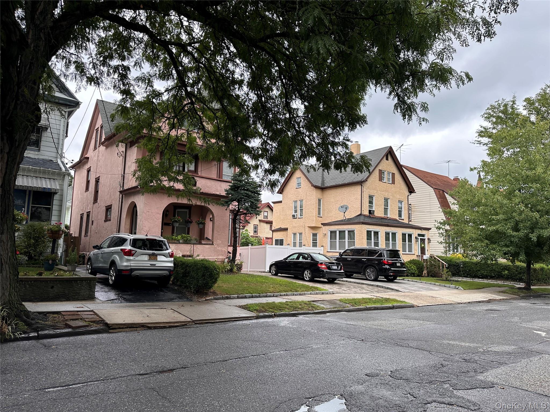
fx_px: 381
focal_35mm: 24
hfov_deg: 71.6
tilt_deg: +7.0
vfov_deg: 56.8
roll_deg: -1.9
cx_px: 275
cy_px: 206
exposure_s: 1/1144
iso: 80
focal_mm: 6.86
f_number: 1.78
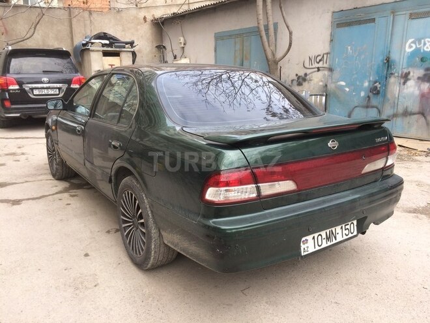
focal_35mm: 29
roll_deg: +1.0
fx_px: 360
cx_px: 215
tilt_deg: -14.0
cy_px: 162
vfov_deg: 48.2
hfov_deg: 61.7
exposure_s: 1/190
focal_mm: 4.15
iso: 32
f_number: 2.2
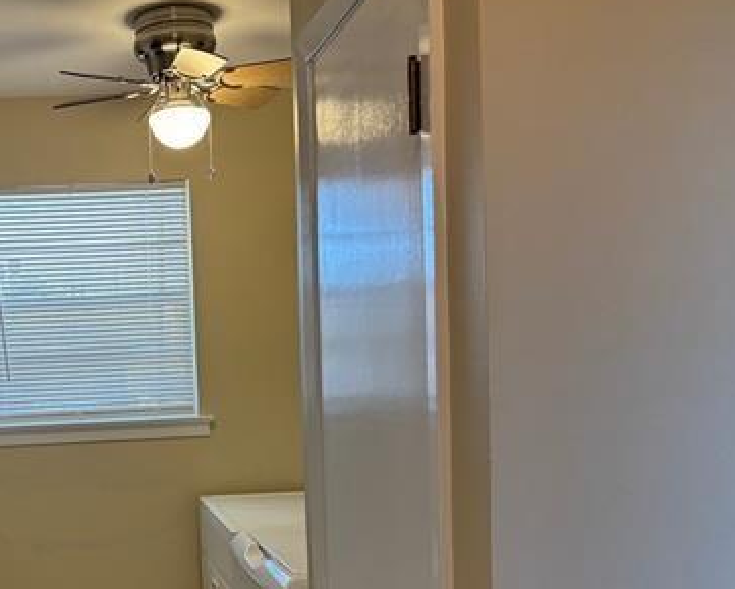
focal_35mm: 45
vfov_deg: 32.9
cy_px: 430
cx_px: 128
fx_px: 979
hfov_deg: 39.2
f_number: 1.6
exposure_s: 1/120
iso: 125
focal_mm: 5.96
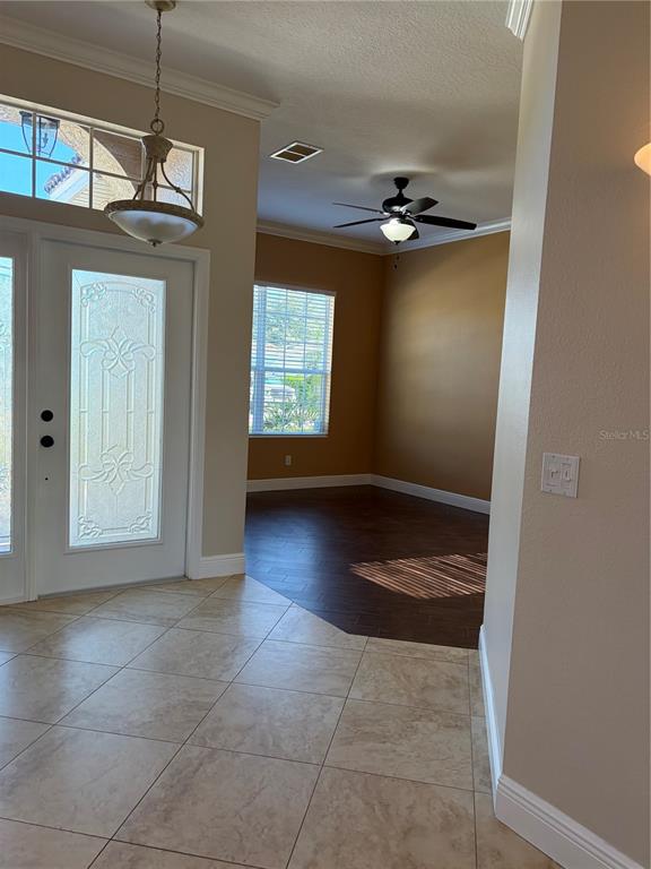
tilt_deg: -3.4
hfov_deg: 53.1
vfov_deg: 67.3
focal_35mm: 26
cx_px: 326
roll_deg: -2.1
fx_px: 652
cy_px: 434
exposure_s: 1/213
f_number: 1.6
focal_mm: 5.96
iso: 80
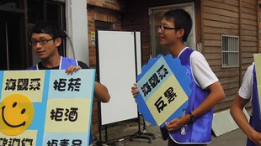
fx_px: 408
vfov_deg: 20.3
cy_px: 77
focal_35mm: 59
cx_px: 173
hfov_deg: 35.1
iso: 160
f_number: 2.5
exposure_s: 1/1600
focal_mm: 4.3
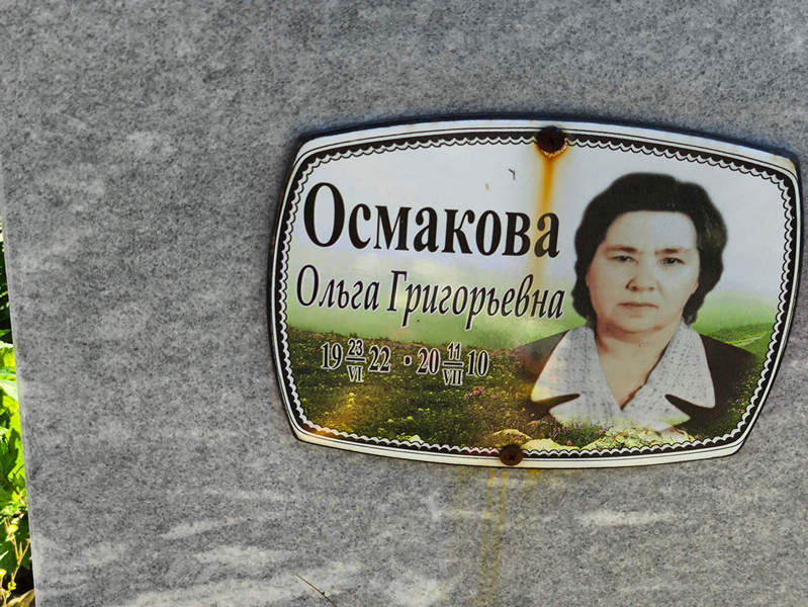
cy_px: 304
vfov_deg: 29.1
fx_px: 1168
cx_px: 404
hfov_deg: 38.2
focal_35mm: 50
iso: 50
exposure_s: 1/303
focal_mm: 4.71
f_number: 1.7
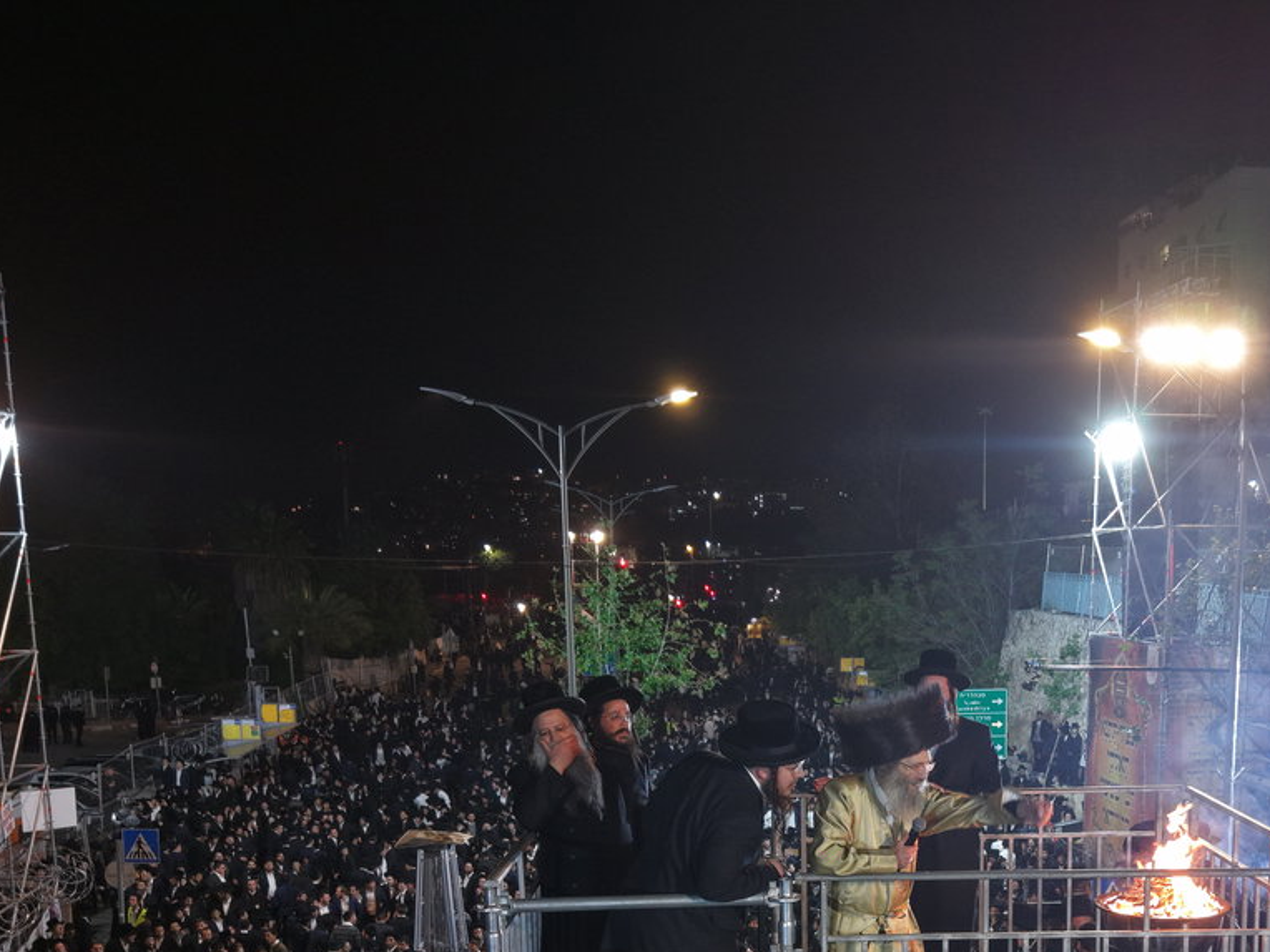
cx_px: 888
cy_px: 832
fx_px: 1614
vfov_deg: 31.5
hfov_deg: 42.1
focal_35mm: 44
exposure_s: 1/90
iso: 400
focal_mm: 8.67
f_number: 1.8
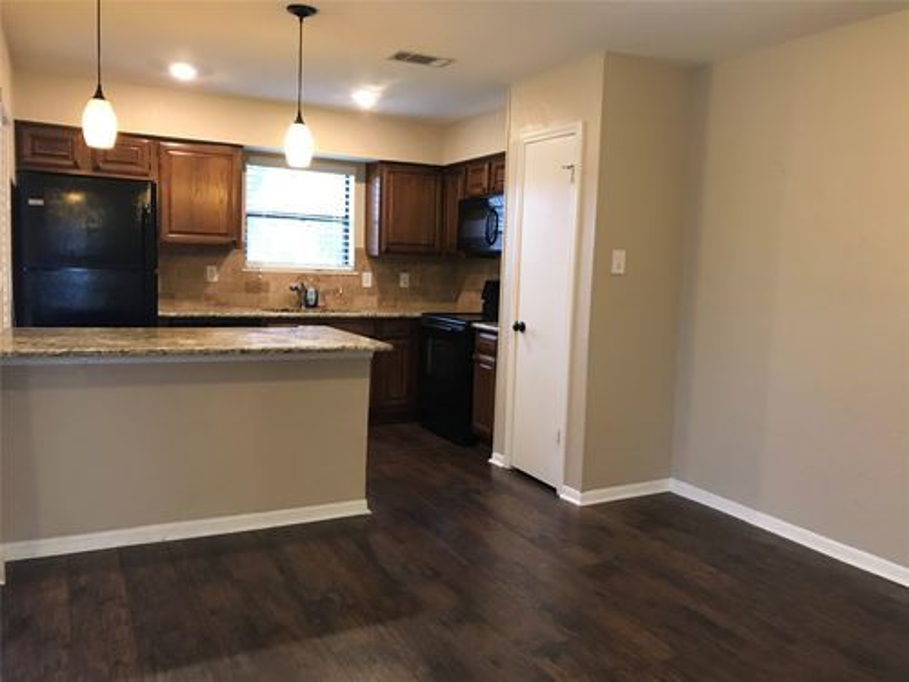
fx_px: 735
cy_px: 341
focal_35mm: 28
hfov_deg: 63.4
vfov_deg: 49.7
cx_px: 454
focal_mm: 3.99
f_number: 1.8
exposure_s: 1/15
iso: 50
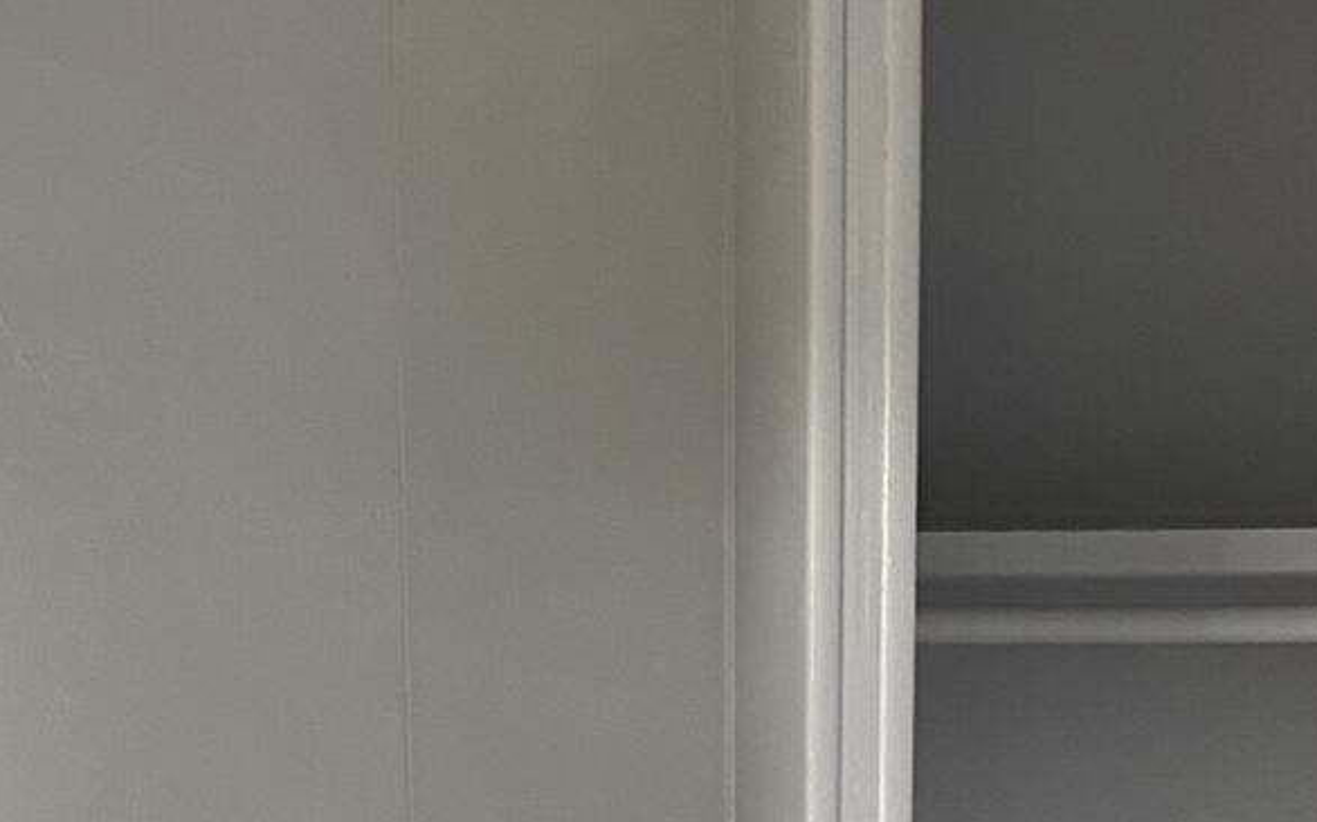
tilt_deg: -9.7
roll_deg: +0.3
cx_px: 697
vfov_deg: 13.1
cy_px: 1273
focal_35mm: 94
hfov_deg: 22.1
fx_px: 3373
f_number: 1.8
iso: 125
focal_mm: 4.25
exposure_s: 1/62
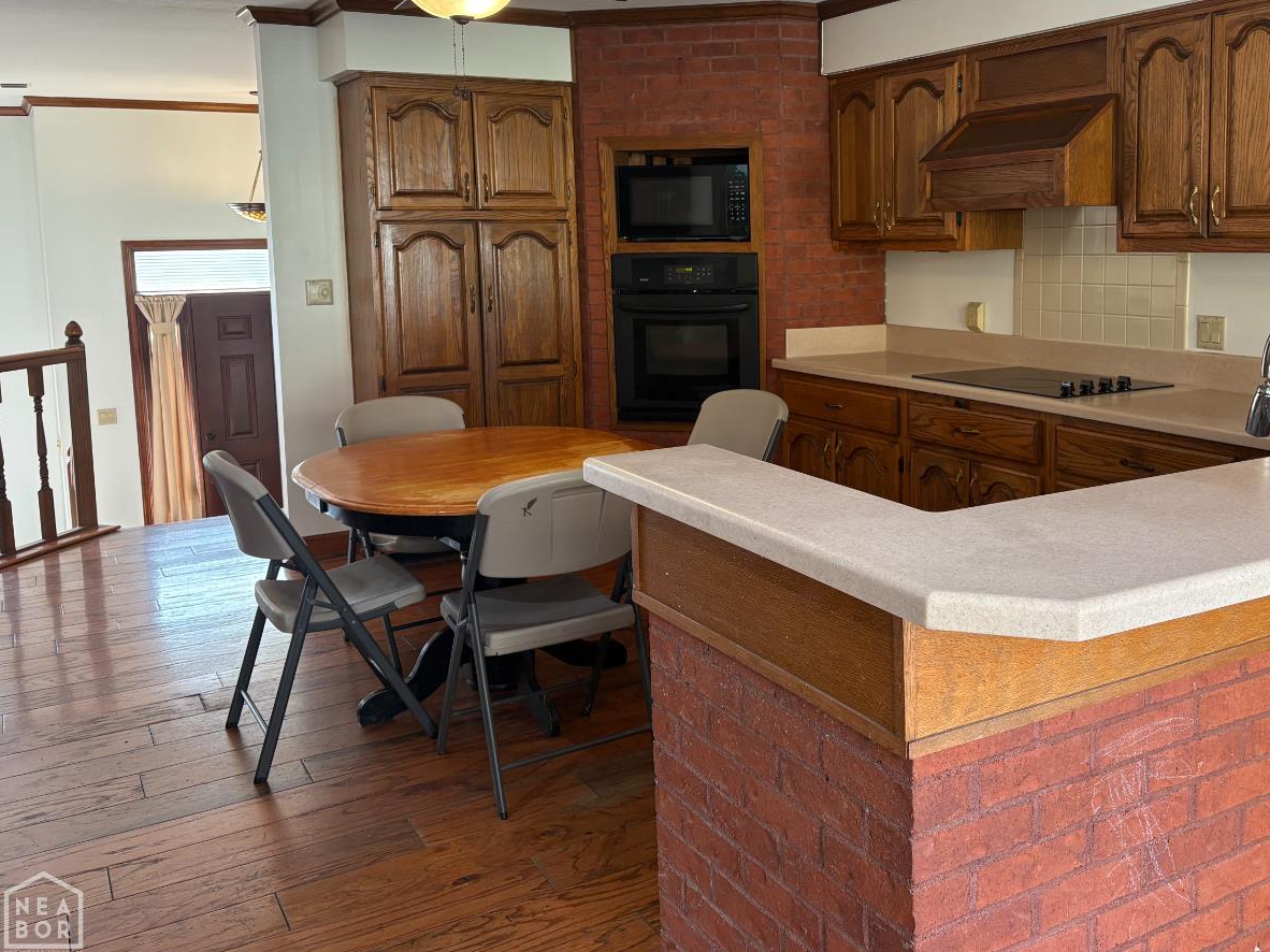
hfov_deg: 54.7
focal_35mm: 33
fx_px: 1210
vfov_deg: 42.7
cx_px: 794
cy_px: 367
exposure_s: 1/60
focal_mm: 5.96
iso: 100
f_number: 1.6
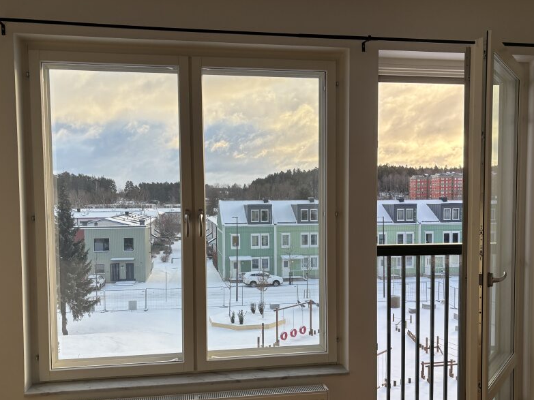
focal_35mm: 34
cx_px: 274
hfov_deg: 54.0
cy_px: 234
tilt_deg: -3.3
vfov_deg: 41.6
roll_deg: +0.8
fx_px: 524
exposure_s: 1/747
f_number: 1.6
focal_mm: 5.96
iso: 50
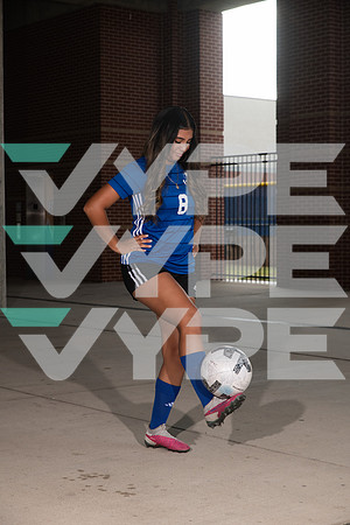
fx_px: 1021
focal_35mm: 70
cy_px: 262
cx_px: 175
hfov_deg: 19.5
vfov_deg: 28.8
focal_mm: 70
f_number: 7.1
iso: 250
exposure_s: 1/320
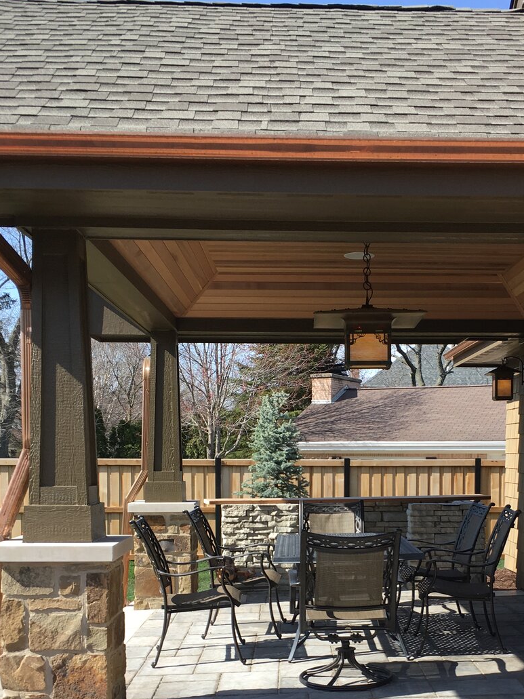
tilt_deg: -5.1
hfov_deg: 32.0
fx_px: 908
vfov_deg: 41.2
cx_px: 340
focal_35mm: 45
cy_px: 495
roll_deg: +0.5
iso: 25
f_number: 2.2
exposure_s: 1/574
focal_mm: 4.15
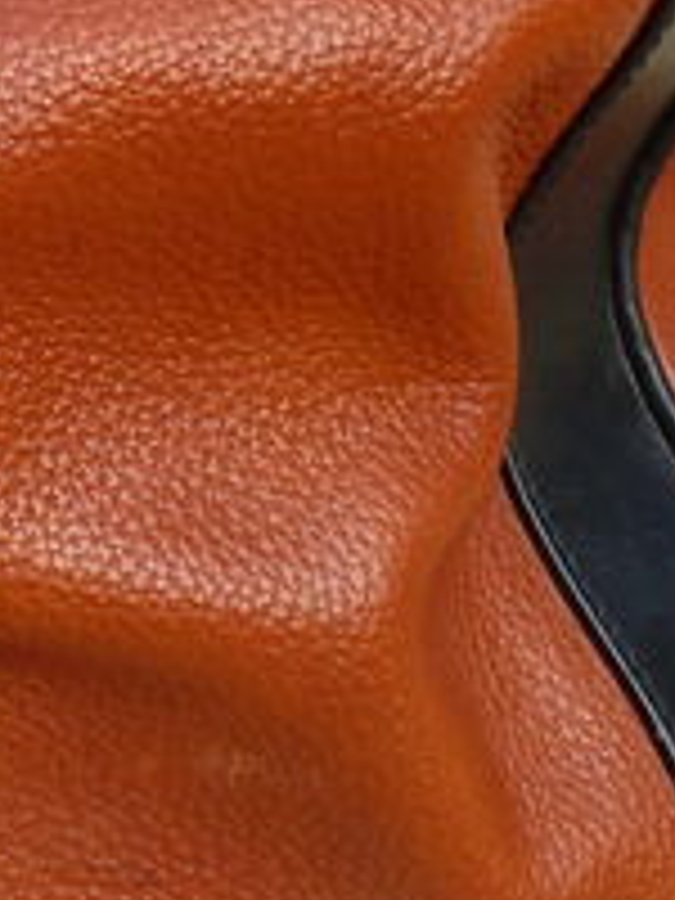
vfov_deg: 15.4
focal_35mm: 120
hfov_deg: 10.8
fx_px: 3120
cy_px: -369
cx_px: -832
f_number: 4
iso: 100
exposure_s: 1/250
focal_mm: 4.3
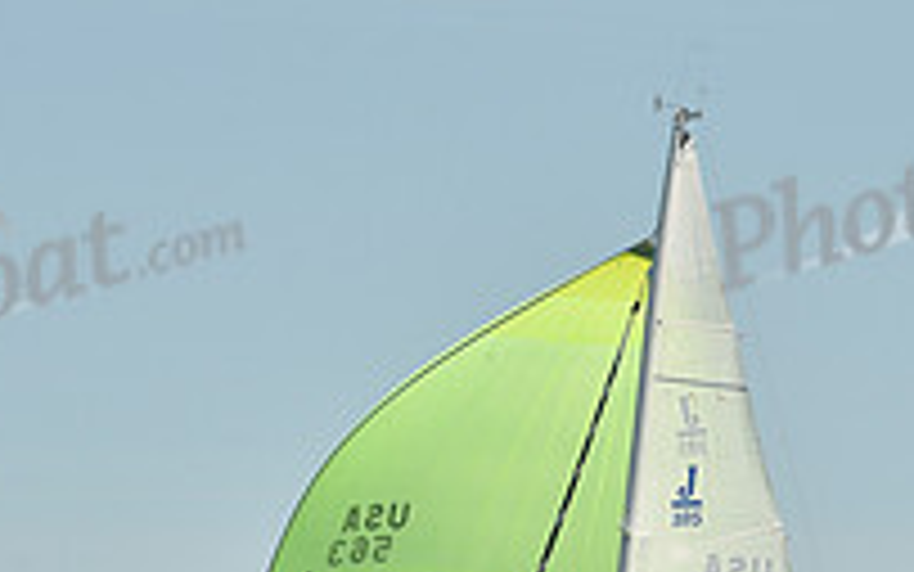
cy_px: 473
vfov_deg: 2.5
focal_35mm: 525
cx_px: 480
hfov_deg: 4.0
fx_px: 13081
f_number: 10
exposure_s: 1/640
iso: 250
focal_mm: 180
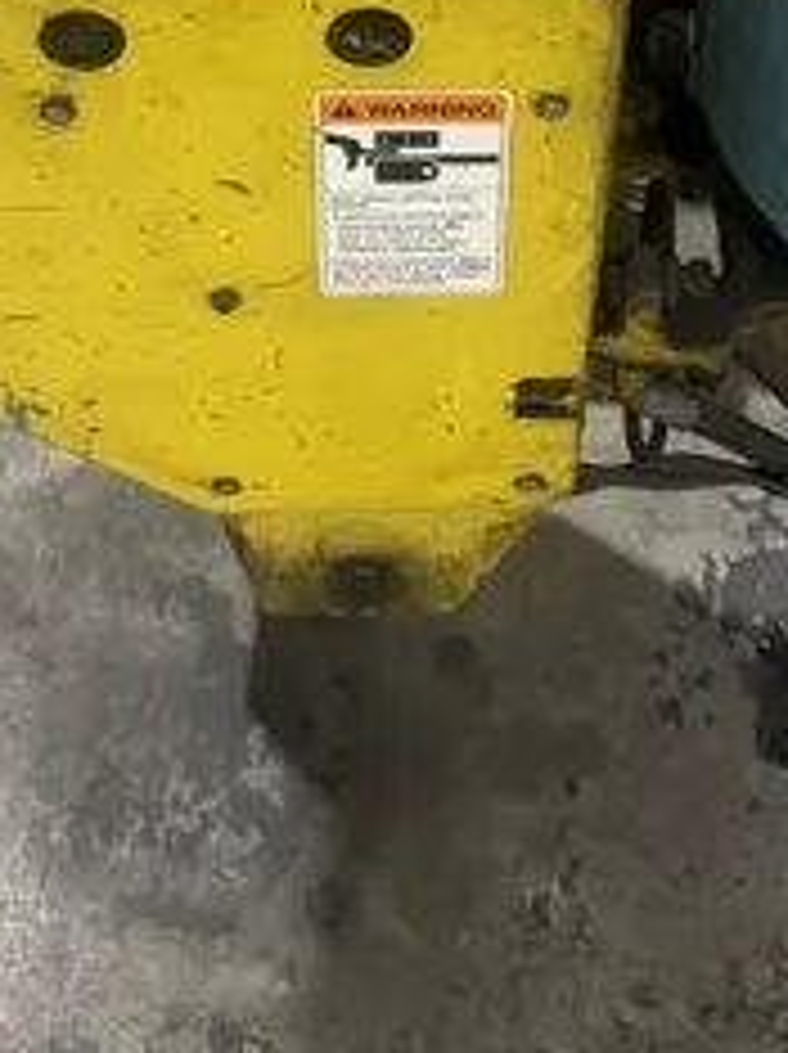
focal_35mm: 77
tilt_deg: -40.9
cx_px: 399
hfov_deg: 19.1
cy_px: -248
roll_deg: -1.5
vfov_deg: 23.0
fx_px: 2341
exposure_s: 1/60
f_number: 1.78
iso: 250
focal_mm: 6.76
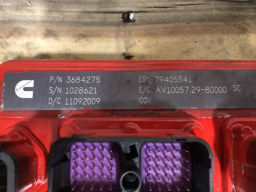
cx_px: 128
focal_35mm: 28
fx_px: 207
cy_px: 96
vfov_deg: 49.7
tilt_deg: -83.3
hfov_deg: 63.4
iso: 100
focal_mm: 4
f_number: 1.8
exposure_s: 1/4
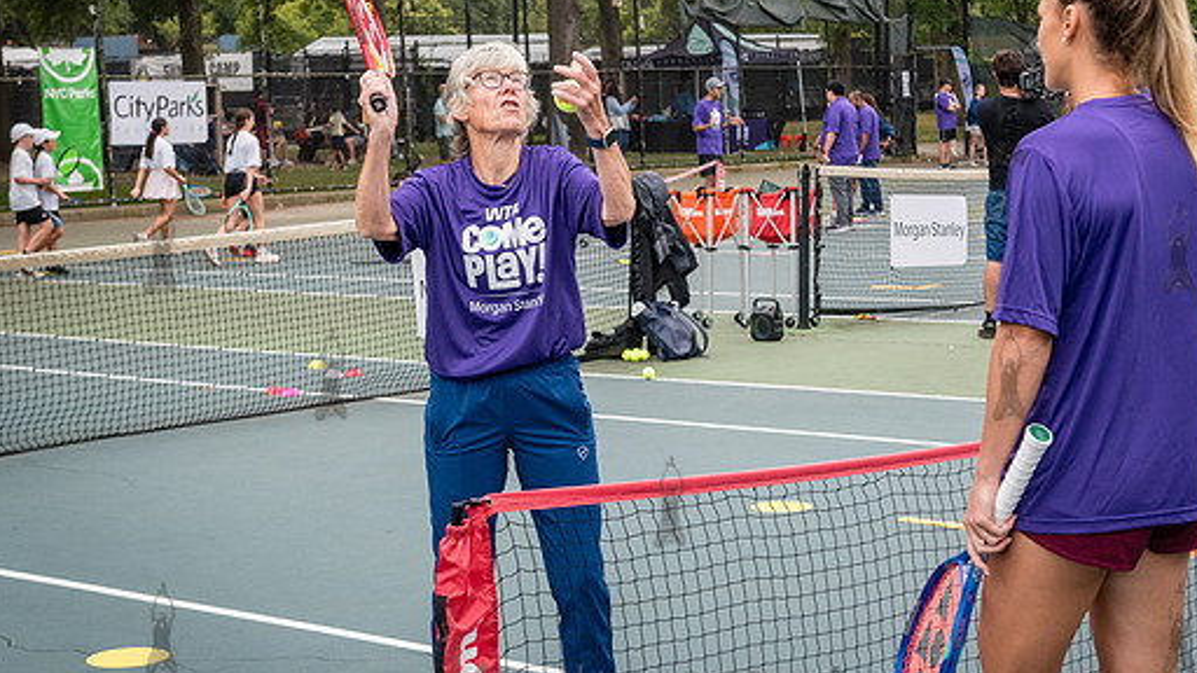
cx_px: 568
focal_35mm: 75
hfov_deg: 28.2
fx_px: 2380
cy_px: 247
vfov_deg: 16.1
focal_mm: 55
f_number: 5
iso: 1000
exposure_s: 1/1250
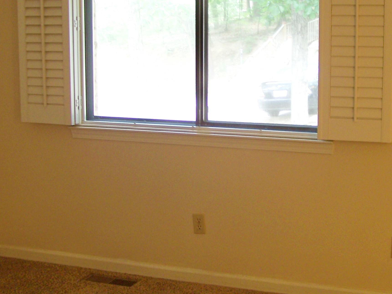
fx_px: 747
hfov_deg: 29.3
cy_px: 114
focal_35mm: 66
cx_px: 250
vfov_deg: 22.2
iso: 64
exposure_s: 1/2.5
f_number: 2.8
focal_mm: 6.3
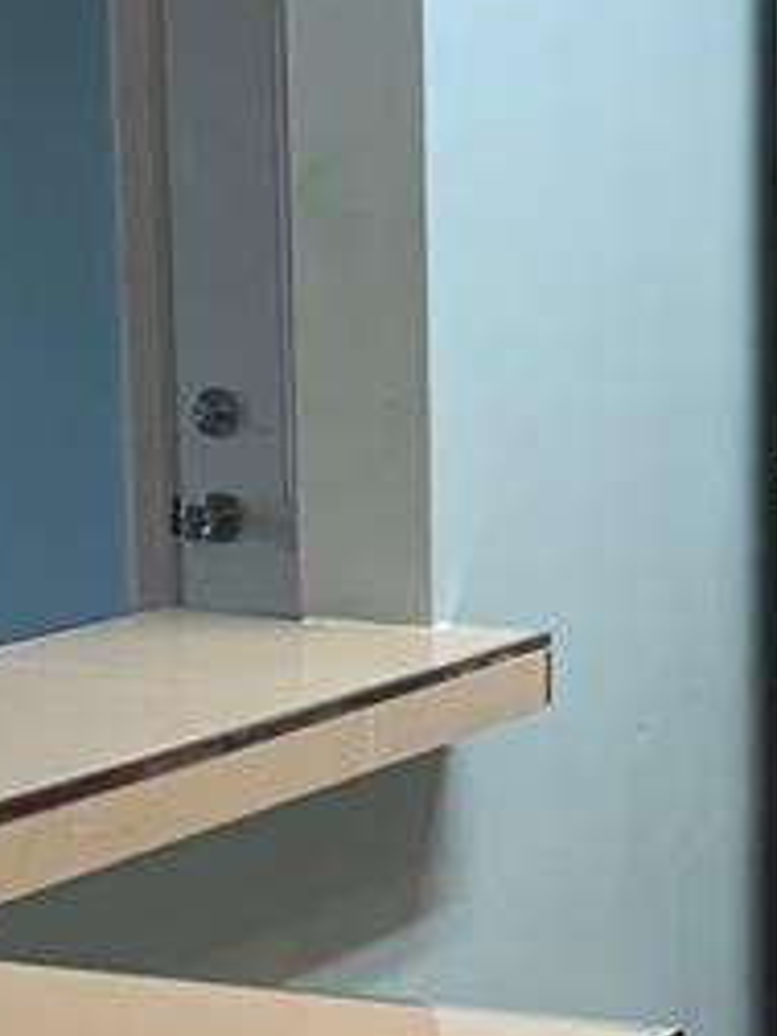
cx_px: 744
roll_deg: +0.5
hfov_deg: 11.8
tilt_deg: -8.0
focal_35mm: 124
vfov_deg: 15.9
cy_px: 645
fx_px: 3711
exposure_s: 1/60
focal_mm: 4.25
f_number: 1.8
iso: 200
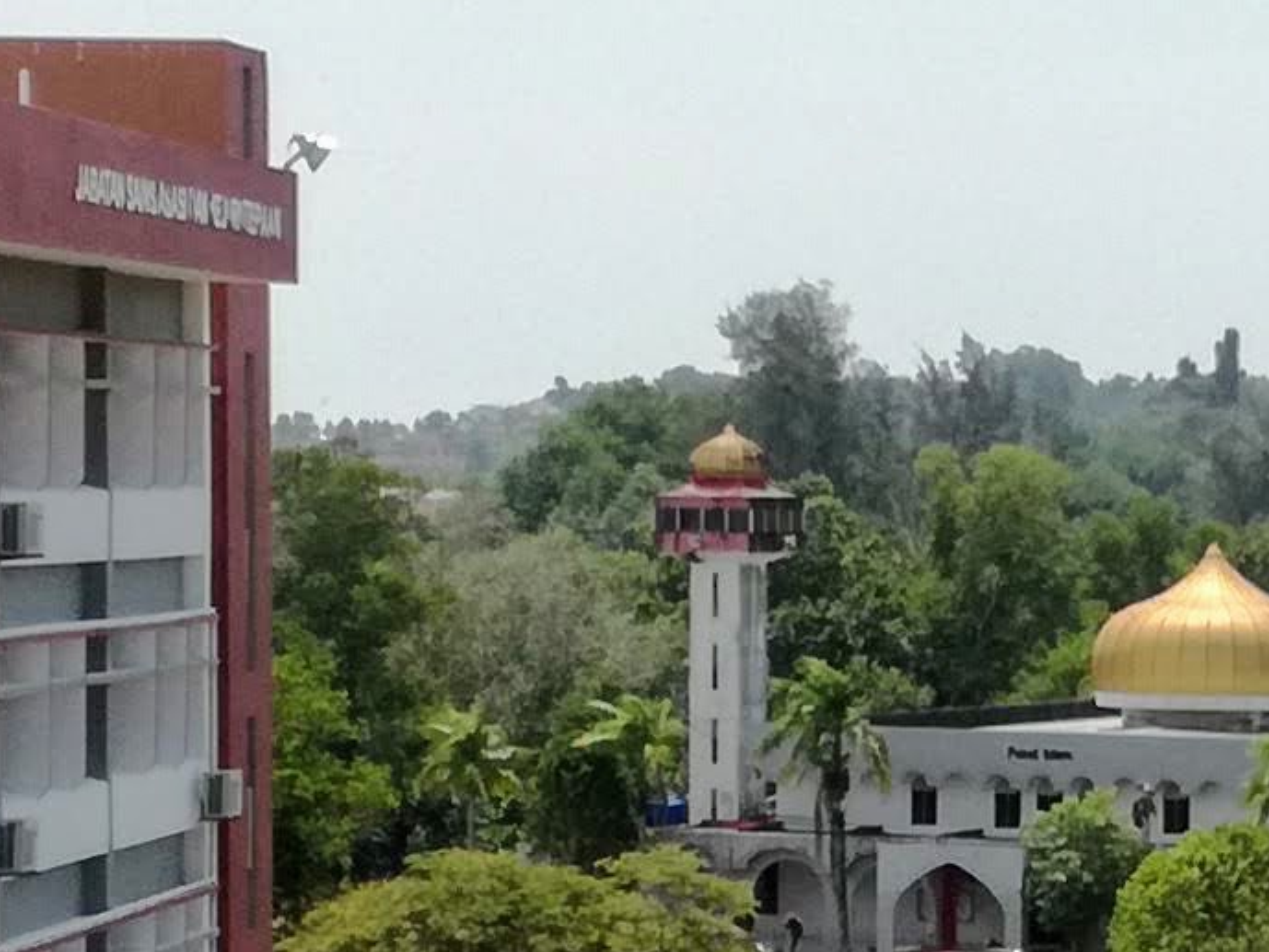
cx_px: 1451
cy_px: 794
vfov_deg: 9.1
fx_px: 5977
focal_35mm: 163
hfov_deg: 11.9
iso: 50
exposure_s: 1/1667
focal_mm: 3.79
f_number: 2
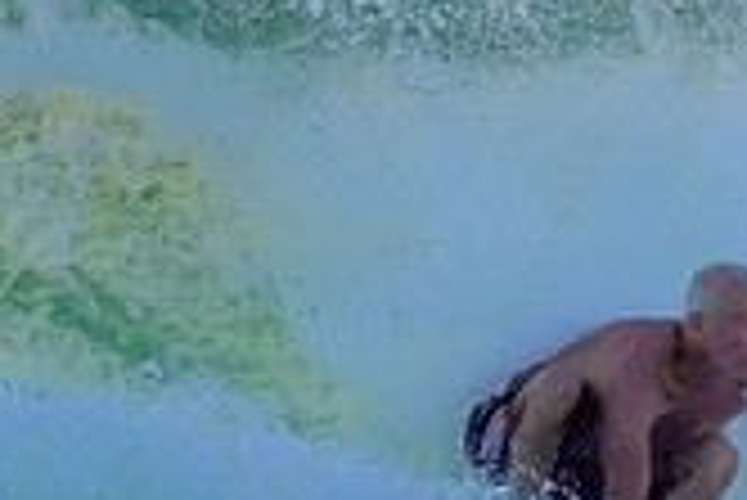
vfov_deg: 0.4
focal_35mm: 3586
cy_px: 716
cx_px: 1006
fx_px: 74473
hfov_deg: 0.6
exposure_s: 1/1600
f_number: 11
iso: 3200
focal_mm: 800
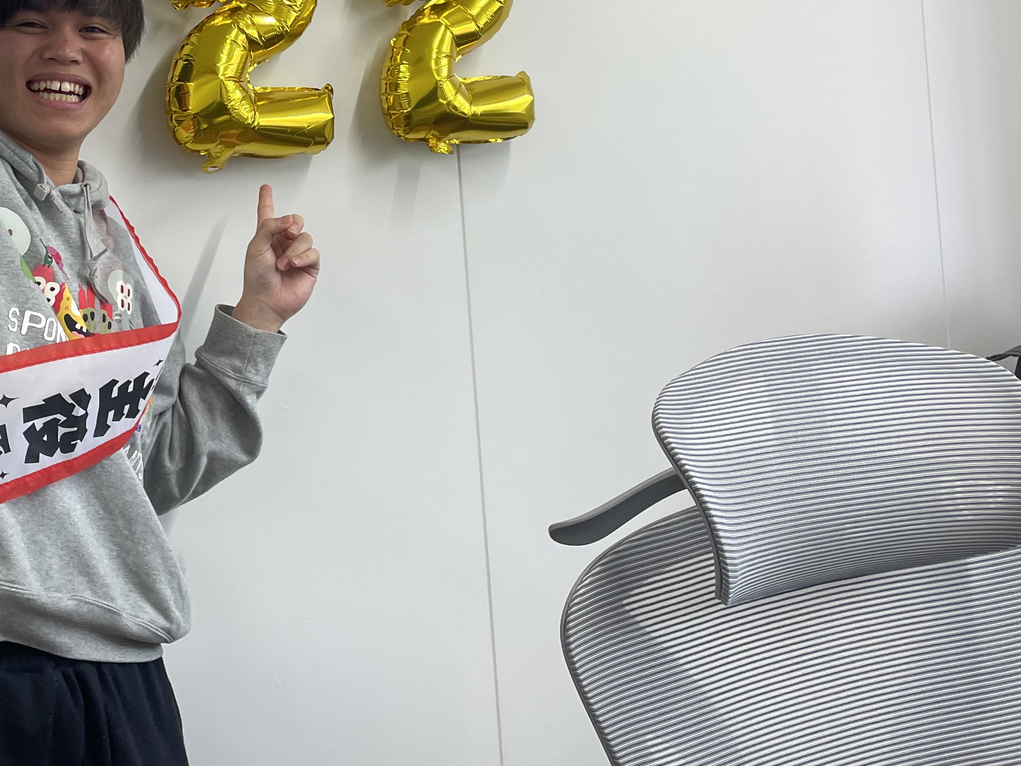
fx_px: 1534
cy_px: 64
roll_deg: +3.9
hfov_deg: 35.4
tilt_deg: +0.7
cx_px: 177
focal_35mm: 52
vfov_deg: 27.0
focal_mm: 4.2
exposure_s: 1/120
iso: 50
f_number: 1.6
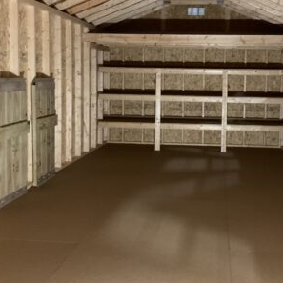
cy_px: 102
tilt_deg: -5.8
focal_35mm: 44
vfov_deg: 38.1
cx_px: 192
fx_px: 407
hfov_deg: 37.9
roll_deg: -1.7
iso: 320
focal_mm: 3
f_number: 1.8
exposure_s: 1/40
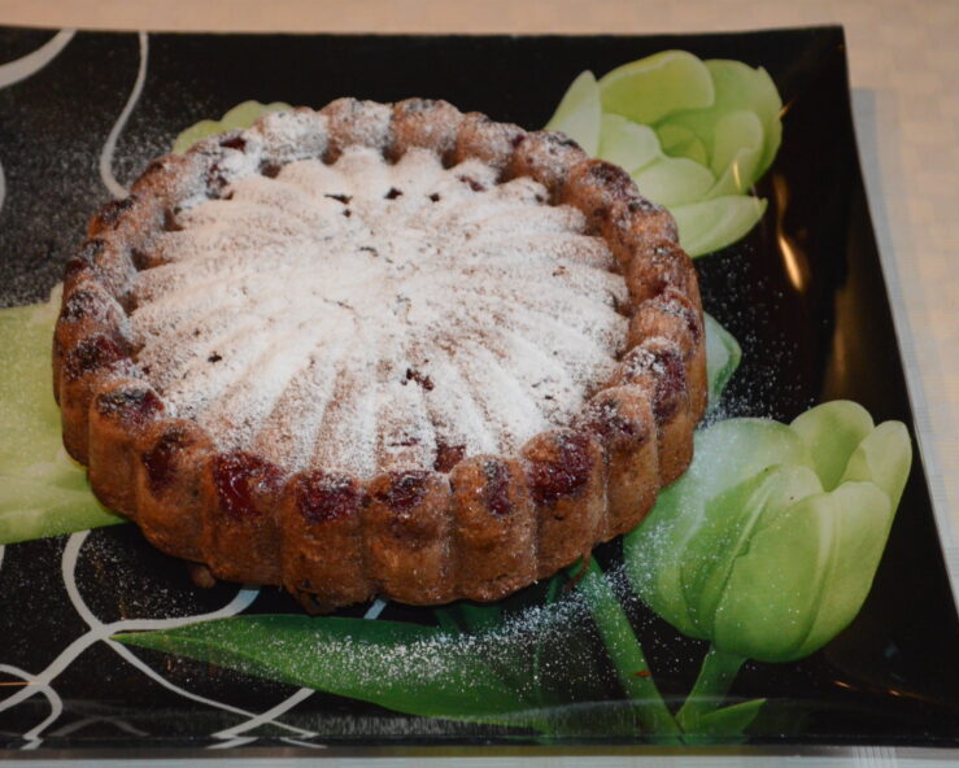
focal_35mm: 89
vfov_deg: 17.3
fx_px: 2527
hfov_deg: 21.5
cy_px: 385
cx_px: 407
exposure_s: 1/60
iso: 2500
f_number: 5.6
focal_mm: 52
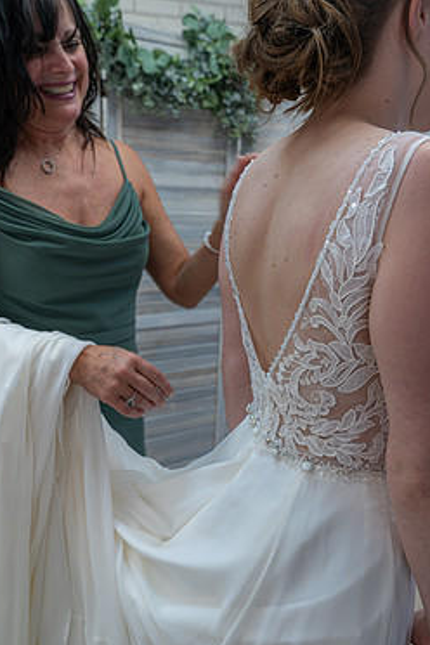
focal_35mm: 29
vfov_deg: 63.6
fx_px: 520
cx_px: 222
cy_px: 333
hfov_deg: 45.0
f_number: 4
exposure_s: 1/60
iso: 200
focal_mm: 24
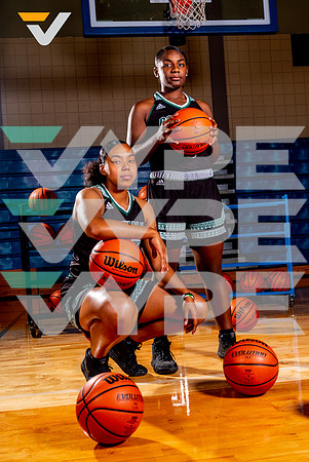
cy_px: 231
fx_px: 514
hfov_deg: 33.5
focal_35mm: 40
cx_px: 154
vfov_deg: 48.4
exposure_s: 1/125
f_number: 5.6
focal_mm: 40
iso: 100
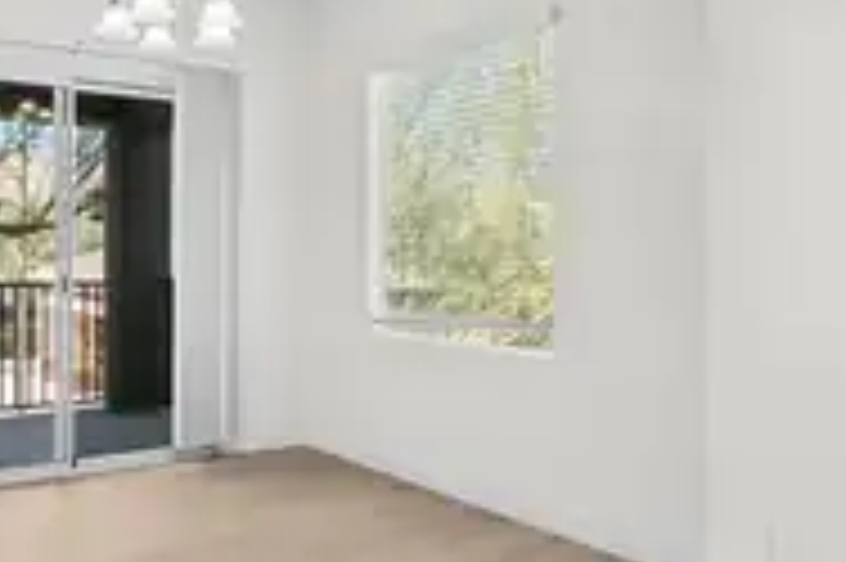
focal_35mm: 32
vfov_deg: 41.0
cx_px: 230
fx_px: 751
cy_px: 263
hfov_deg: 56.4
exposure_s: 1/15
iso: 400
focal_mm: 10
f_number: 8
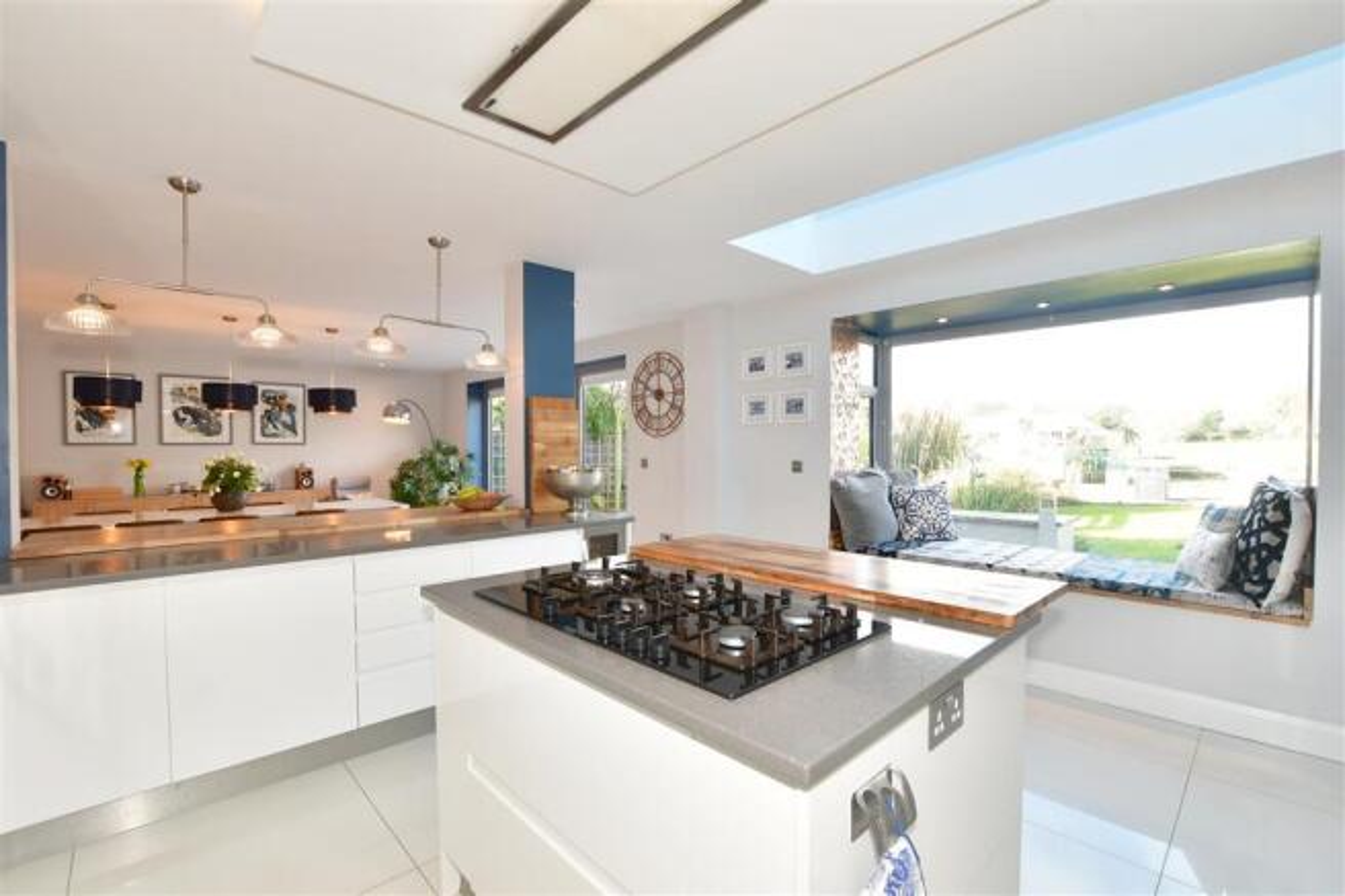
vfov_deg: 77.3
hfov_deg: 100.4
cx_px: 672
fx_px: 560
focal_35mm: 15
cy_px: 448
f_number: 8
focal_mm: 10
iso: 200
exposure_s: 1/20
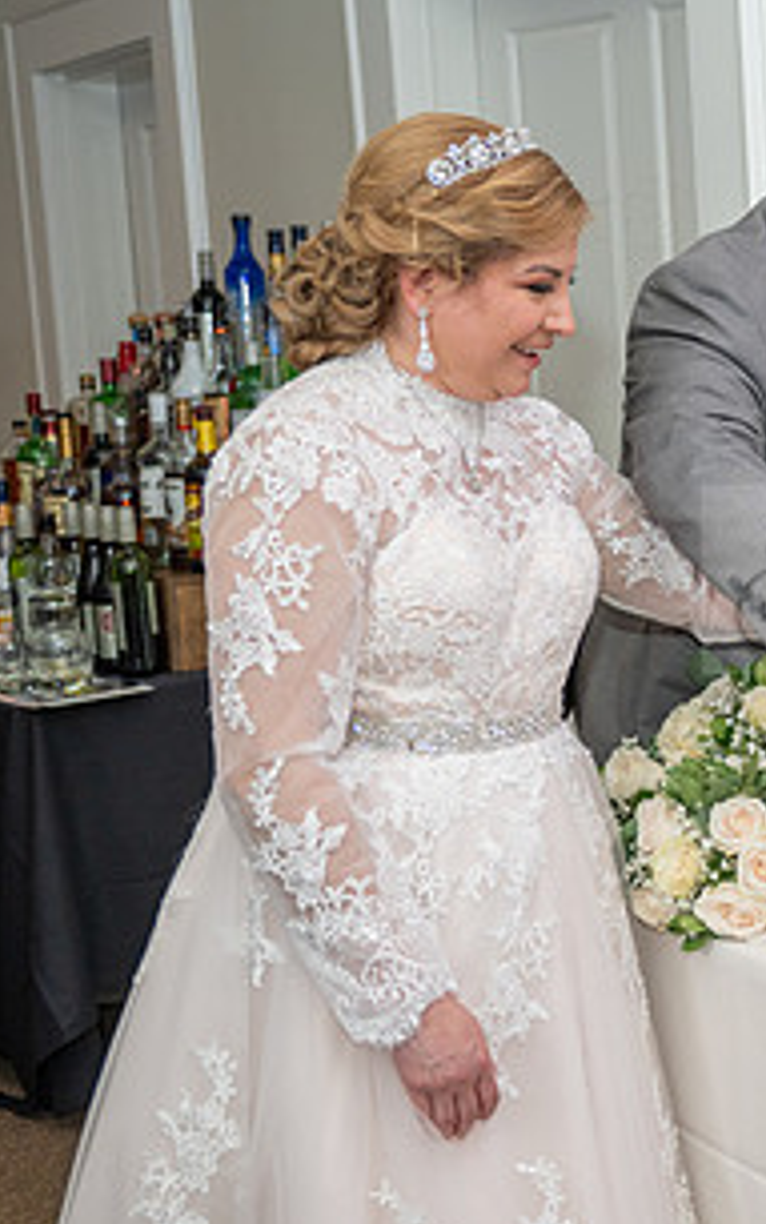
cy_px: 580
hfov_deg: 19.6
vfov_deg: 34.0
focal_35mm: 60
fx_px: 2001
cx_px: 1051
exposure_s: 1/100
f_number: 2.8
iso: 800
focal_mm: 31
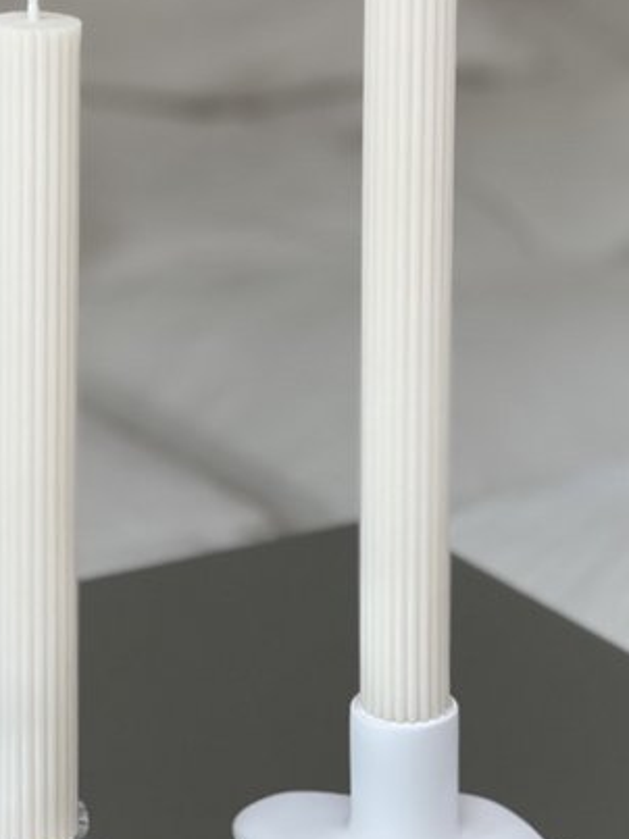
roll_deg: +0.7
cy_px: 485
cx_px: 287
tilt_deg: -19.3
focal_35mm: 127
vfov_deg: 15.5
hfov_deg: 11.7
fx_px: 3079
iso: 125
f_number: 2.2
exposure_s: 1/121
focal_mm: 7.5
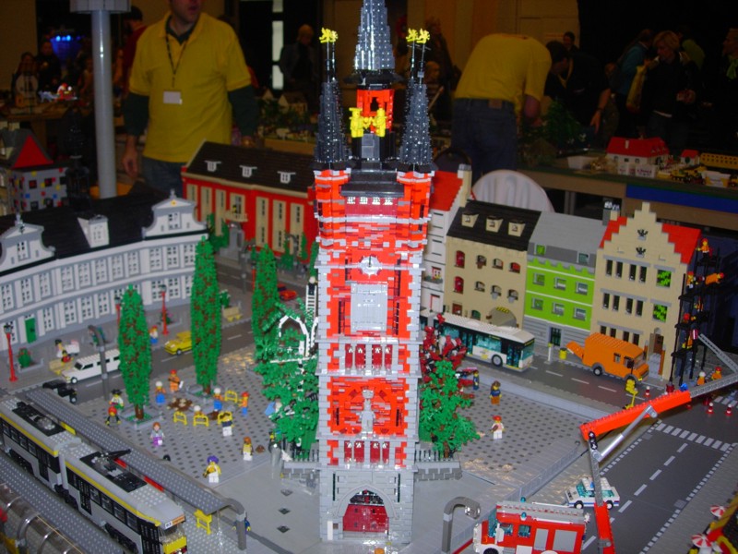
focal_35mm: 38
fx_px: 810
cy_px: 277
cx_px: 369
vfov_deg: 37.7
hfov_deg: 49.0
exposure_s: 1/64
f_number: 2.8
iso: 79
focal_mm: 7.8
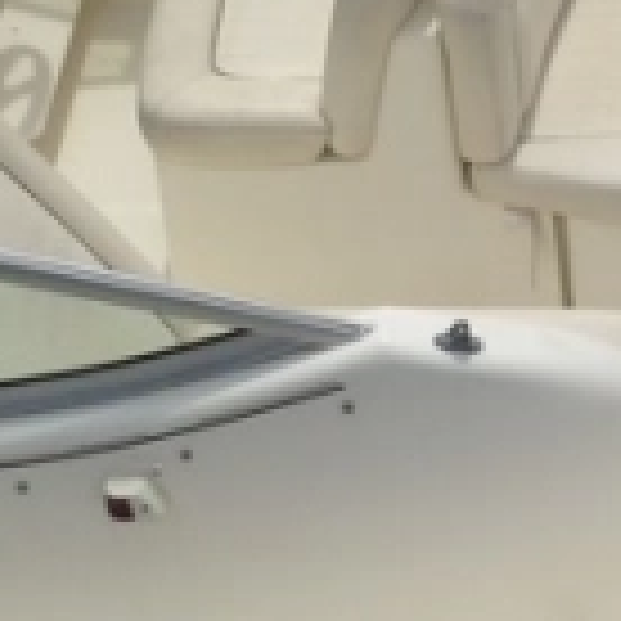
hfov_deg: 14.8
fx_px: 2354
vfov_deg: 15.0
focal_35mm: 116
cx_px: 608
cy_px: 232
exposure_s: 1/4525
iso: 50
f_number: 2.4
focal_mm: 4.12
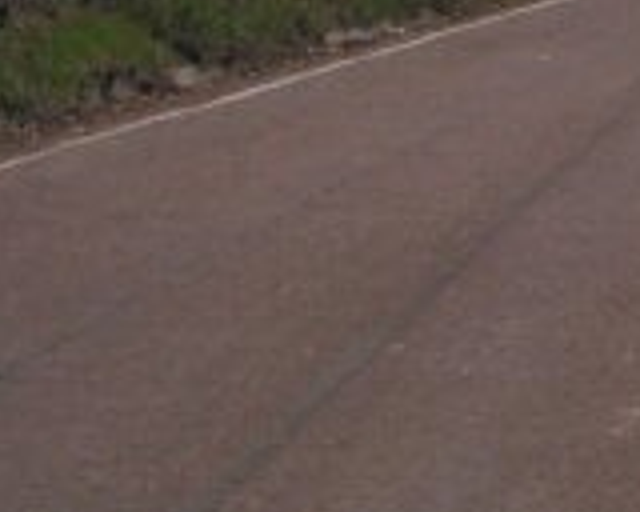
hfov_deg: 16.4
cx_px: 820
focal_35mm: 111
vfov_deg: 13.3
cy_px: -180
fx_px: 2103
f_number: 2.8
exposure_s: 1/30.2
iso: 100
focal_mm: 5.8
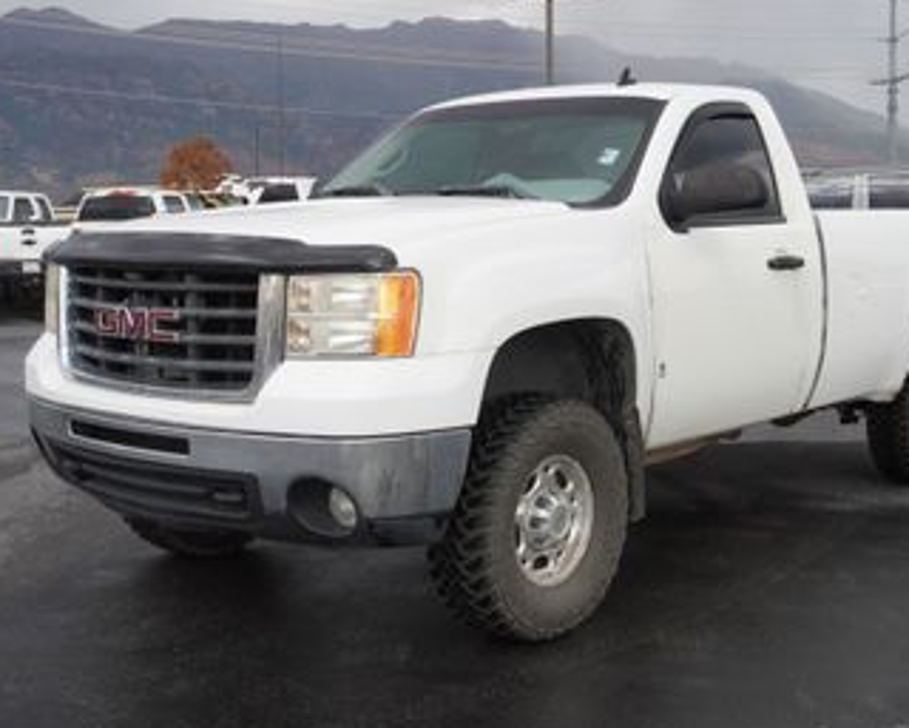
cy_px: 371
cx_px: 491
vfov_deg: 31.7
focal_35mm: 48
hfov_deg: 39.1
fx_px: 1280
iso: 100
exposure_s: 1/100
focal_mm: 27
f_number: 6.3
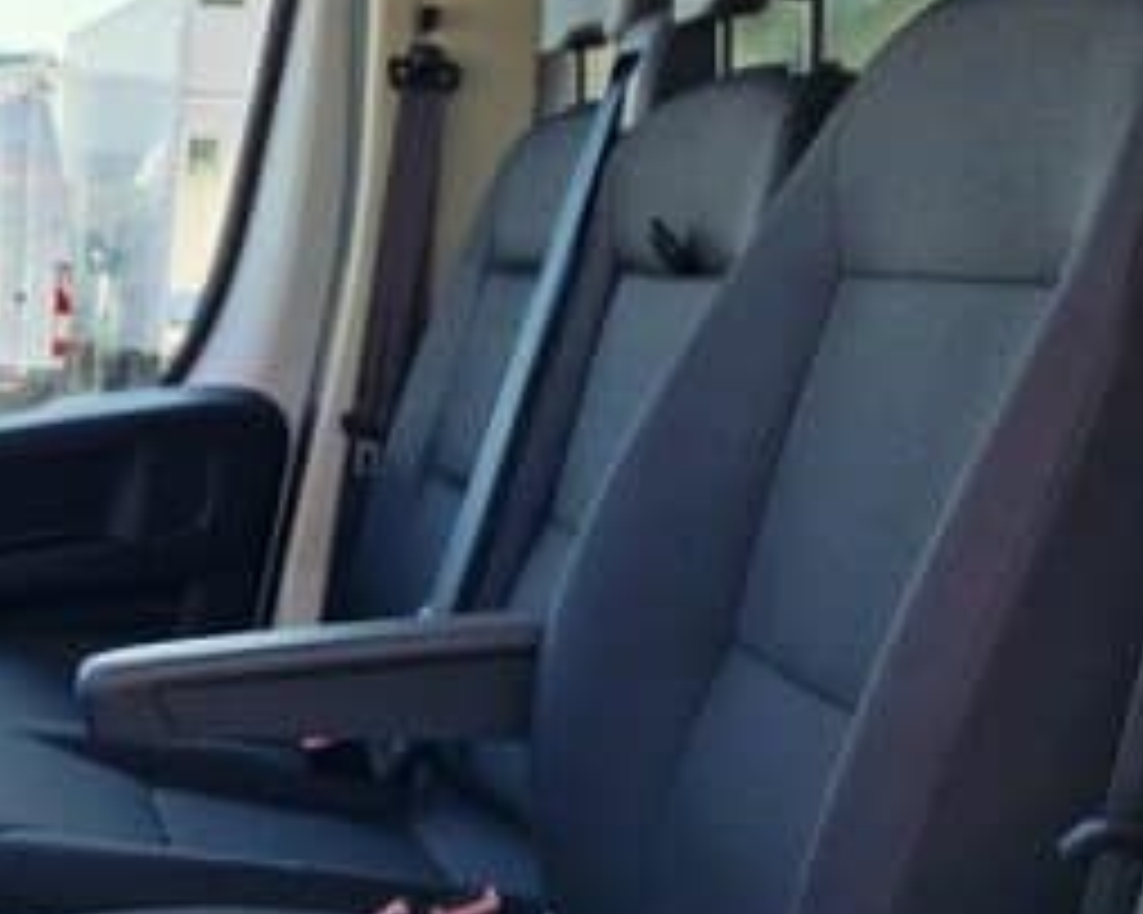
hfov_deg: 26.7
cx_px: 63
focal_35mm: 68
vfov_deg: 22.4
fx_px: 2299
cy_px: 536
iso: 50
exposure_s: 1/180
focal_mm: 5.4
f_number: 1.8
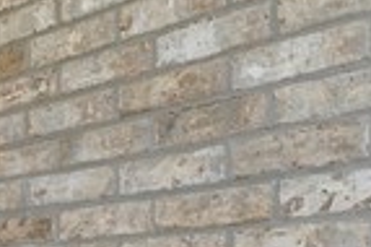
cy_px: 326
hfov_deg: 11.6
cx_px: -723
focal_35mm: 106
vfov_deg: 12.5
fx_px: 1091
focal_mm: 14
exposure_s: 1/320
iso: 250
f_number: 2.8
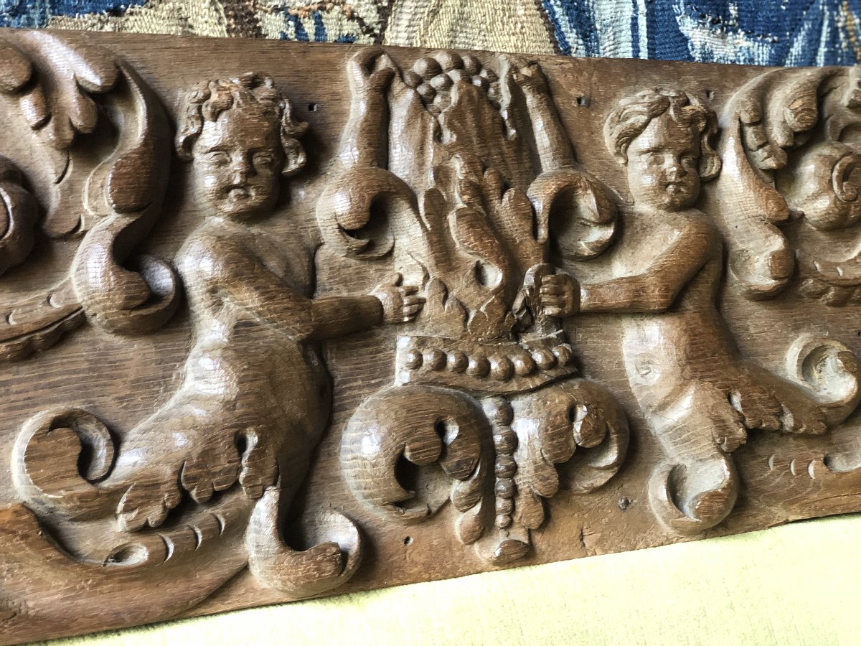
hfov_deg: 36.8
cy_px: 323
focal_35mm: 52
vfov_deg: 28.0
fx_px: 1293
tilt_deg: -3.0
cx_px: 430
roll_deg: +1.8
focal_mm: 6
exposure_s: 1/11
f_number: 2.4
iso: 160
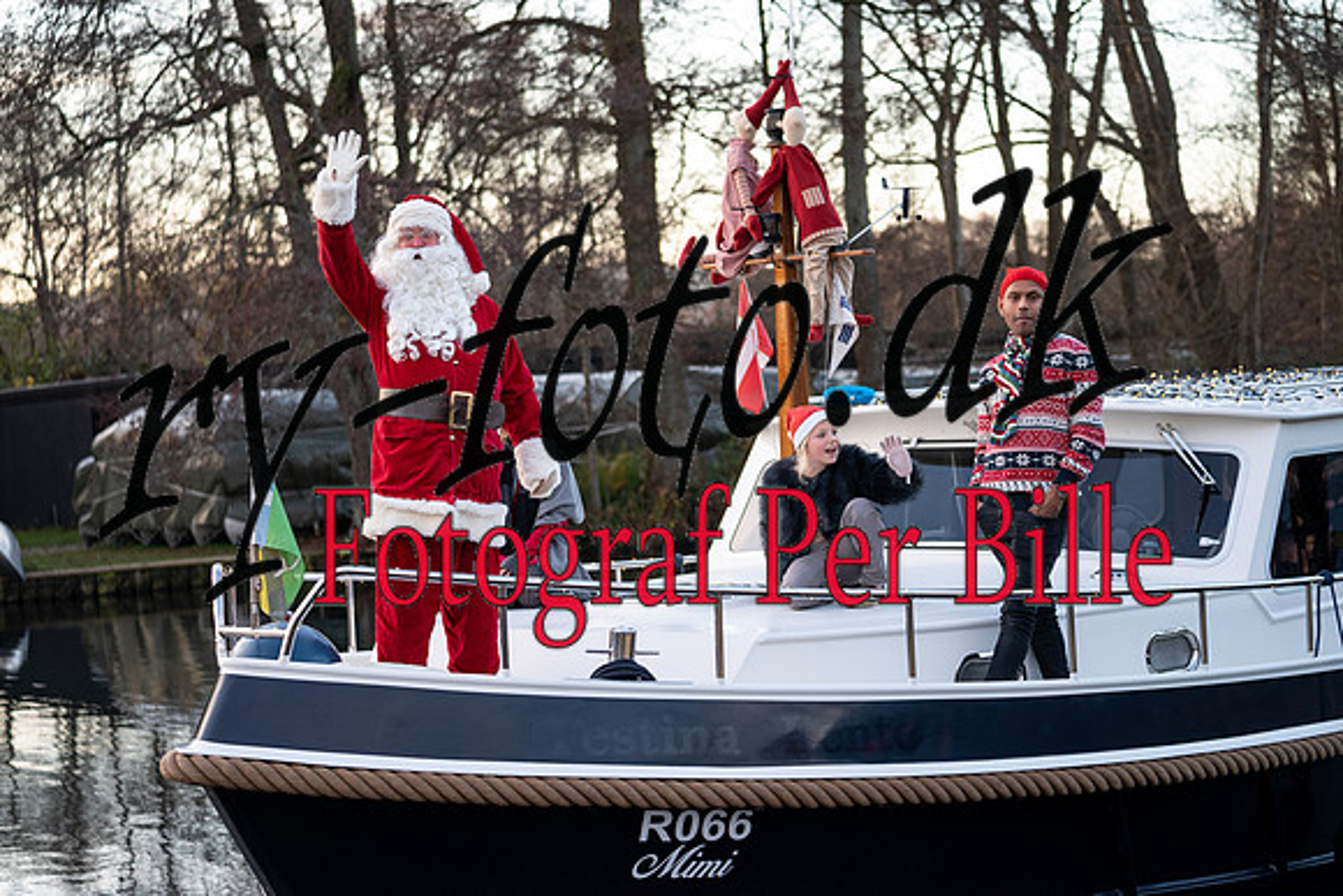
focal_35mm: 70
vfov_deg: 19.5
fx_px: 2612
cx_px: 672
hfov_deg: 28.8
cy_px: 448
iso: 640
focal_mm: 70
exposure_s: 1/500
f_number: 2.8
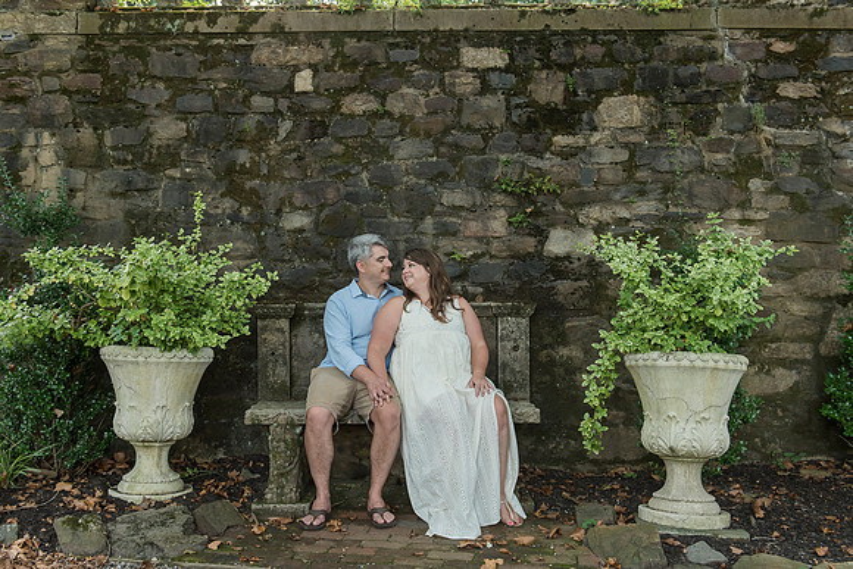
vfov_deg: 37.2
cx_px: 412
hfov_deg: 53.6
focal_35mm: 36
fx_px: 845
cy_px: 280
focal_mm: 34
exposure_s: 1/100
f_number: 4.5
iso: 1600
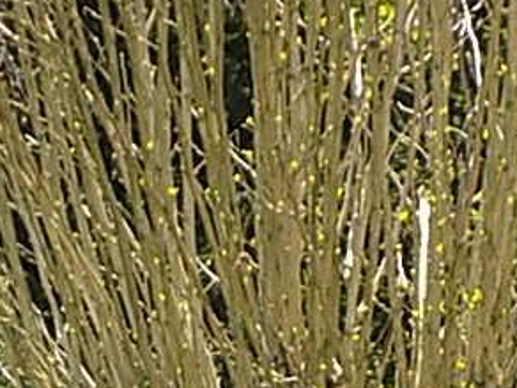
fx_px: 5317
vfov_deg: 4.1
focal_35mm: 356
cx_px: 303
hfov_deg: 5.6
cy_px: 710
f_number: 4.1
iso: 80
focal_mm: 11.5
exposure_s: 1/200
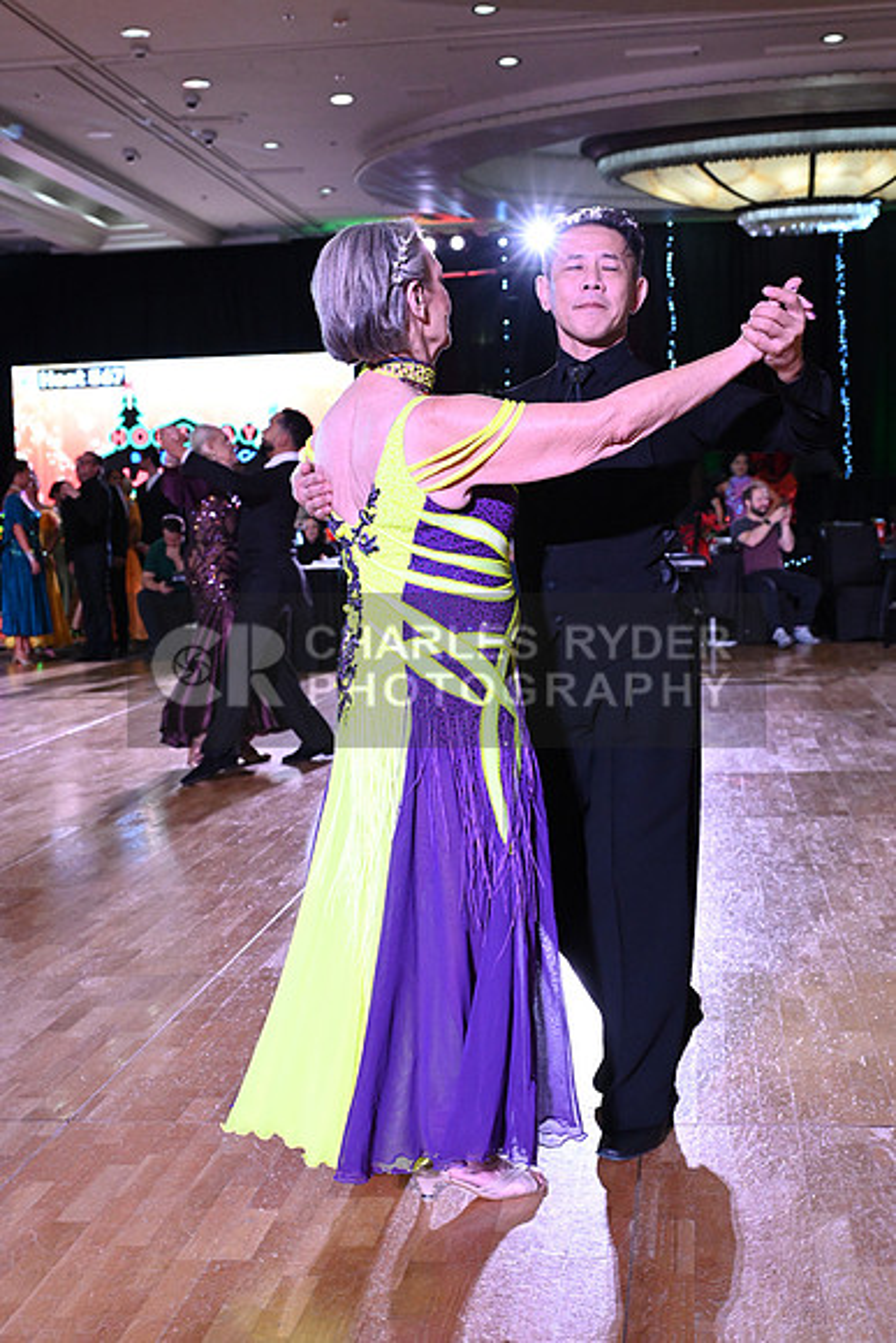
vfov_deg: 41.9
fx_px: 1753
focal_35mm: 47
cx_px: 448
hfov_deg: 28.7
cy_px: 672
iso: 5000
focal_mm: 47
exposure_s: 1/320
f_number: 5.6
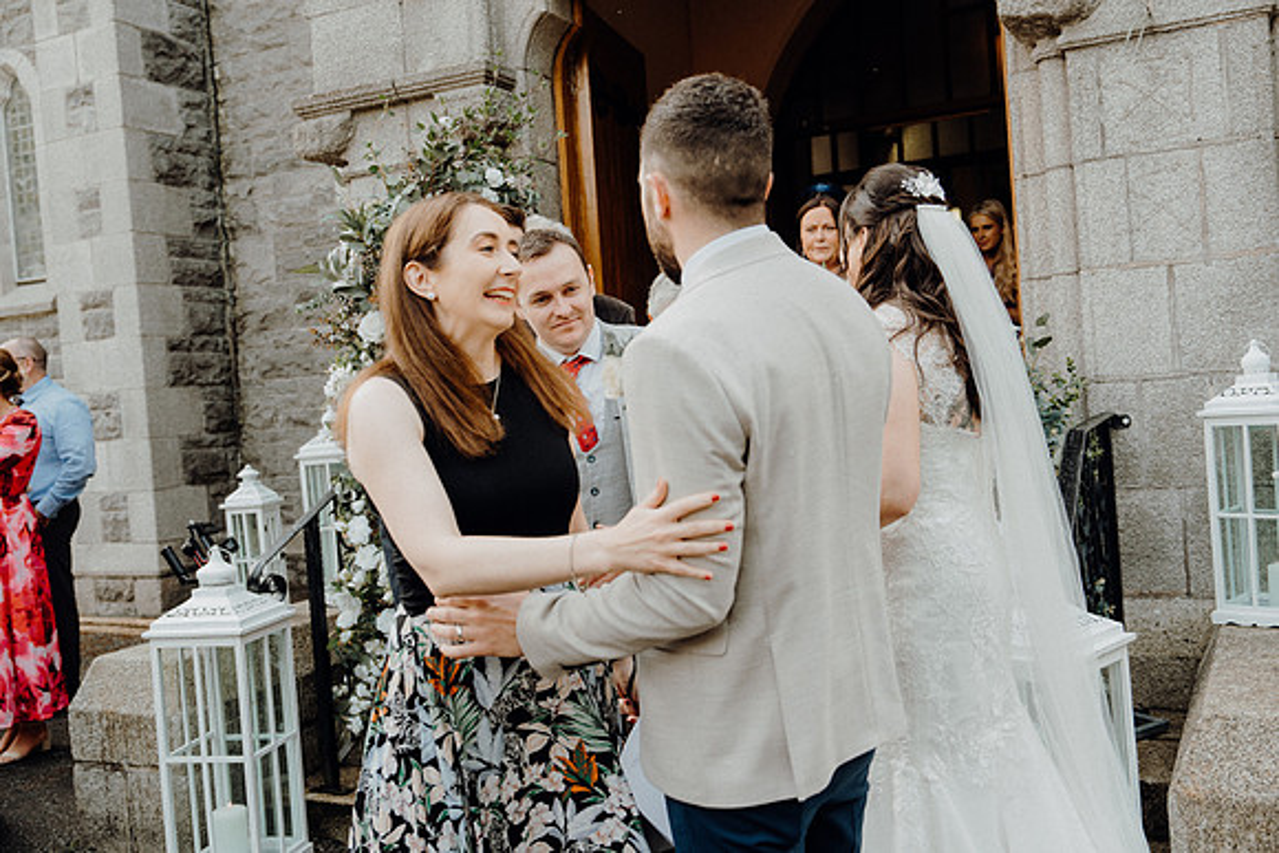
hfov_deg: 54.4
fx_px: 1244
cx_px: 640
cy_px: 426
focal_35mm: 35
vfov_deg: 37.9
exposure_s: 1/200
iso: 125
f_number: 3.5
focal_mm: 35
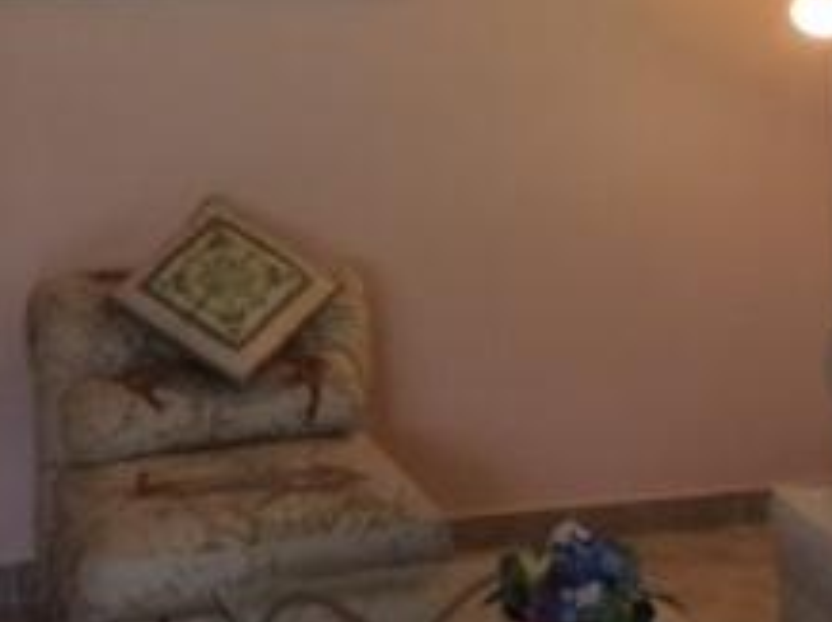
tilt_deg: -0.7
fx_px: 2257
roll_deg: +0.5
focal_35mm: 94
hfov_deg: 20.9
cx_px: 393
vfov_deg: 15.0
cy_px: -195
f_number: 2.4
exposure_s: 1/120
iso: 64
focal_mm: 3.3
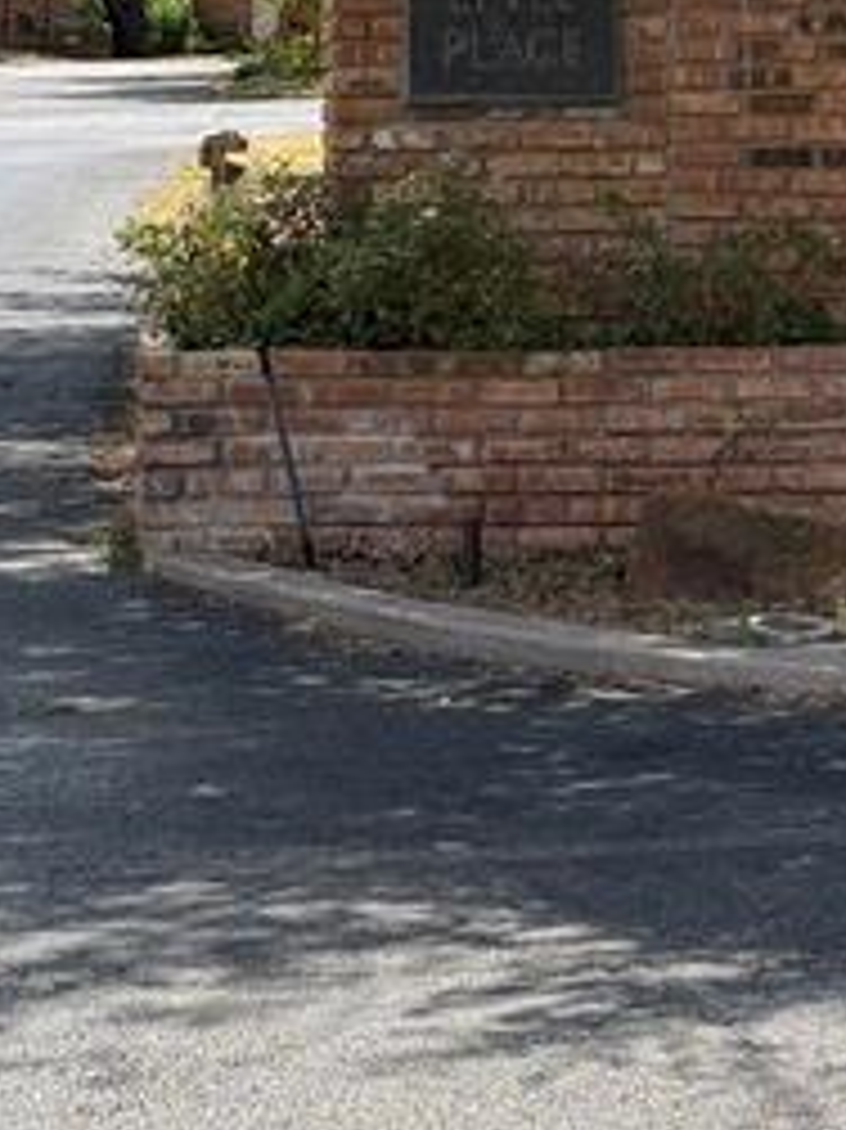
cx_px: 666
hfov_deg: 10.1
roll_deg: +0.0
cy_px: 95
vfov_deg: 13.3
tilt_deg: +0.7
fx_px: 4794
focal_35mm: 147
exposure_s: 1/2667
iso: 100
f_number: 1.78
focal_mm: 6.76
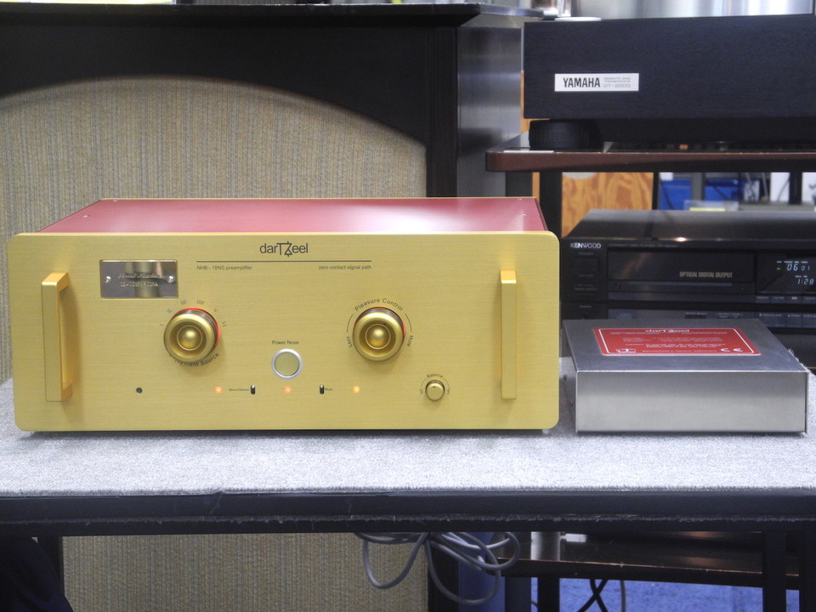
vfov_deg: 19.4
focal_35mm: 76
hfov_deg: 25.7
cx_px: 408
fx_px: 1792
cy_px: 306
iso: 400
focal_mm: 16.3
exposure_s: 1/21.2
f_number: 4
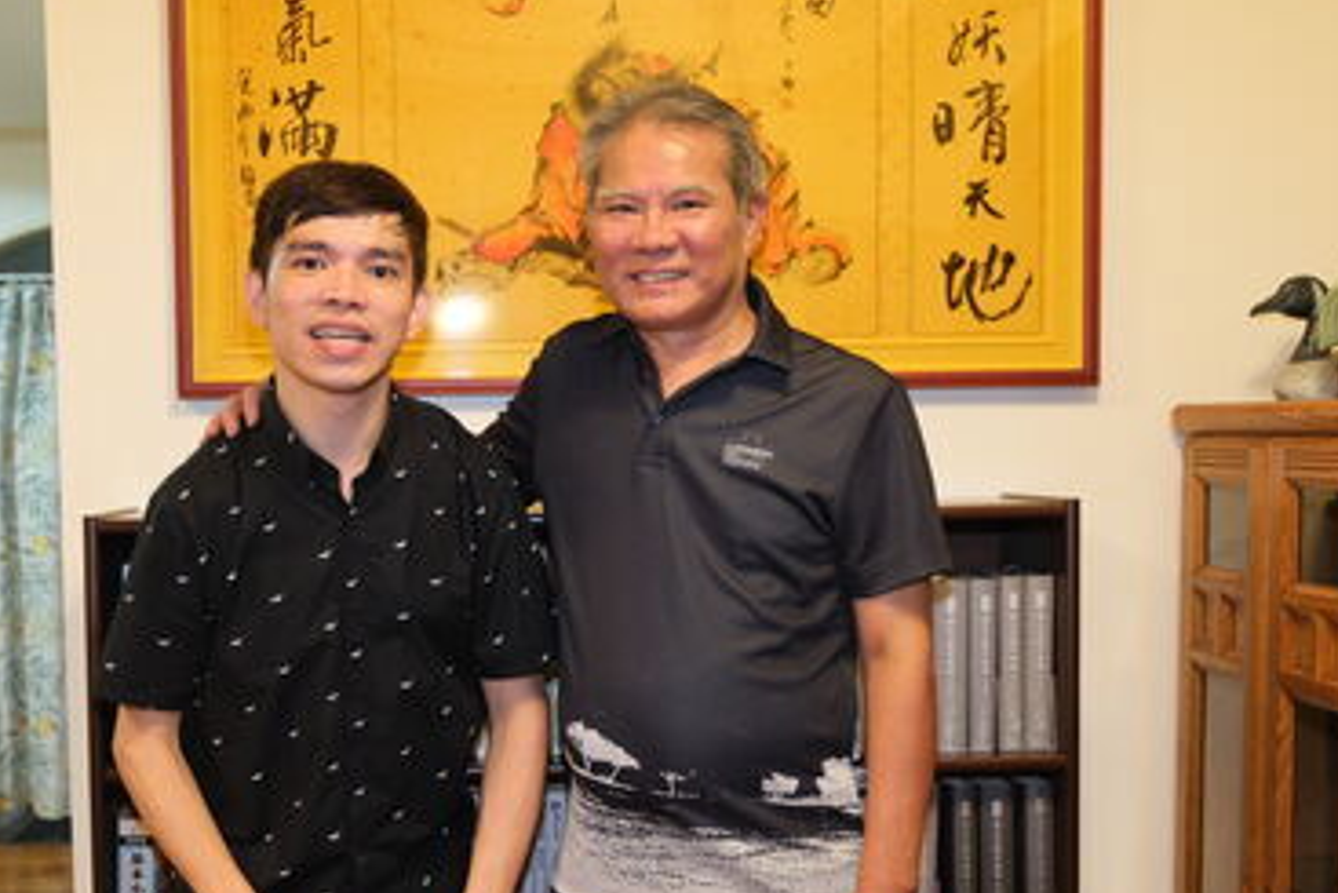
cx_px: 470
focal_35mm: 49
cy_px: 594
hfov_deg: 39.9
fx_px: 1822
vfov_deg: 27.4
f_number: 2.8
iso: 1250
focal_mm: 20
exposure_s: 1/160
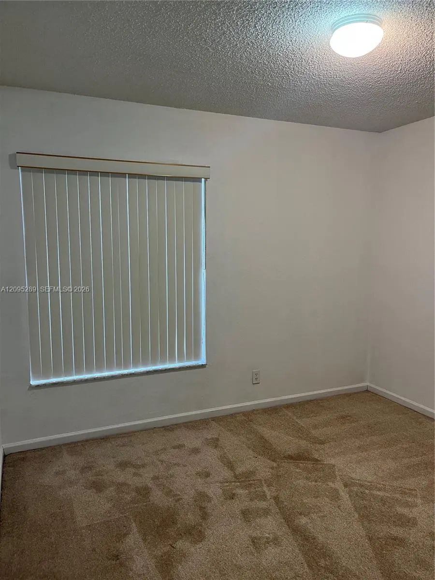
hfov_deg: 53.1
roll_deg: +0.8
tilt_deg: -7.3
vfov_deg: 67.3
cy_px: 290
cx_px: 218
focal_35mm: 26
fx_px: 436
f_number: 1.6
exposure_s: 1/60
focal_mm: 5.1
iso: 125
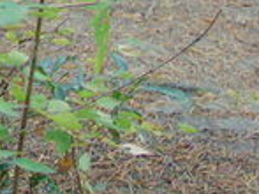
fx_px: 1428
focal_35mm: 191
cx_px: -159
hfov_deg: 10.0
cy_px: -233
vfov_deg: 7.4
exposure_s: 1/30
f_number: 3.2
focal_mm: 6.3
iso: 250
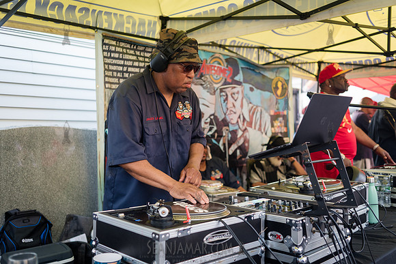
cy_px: 132
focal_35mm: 36
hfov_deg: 53.7
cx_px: 196
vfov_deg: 37.3
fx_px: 391
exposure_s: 1/160
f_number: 2.8
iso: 500
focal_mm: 35
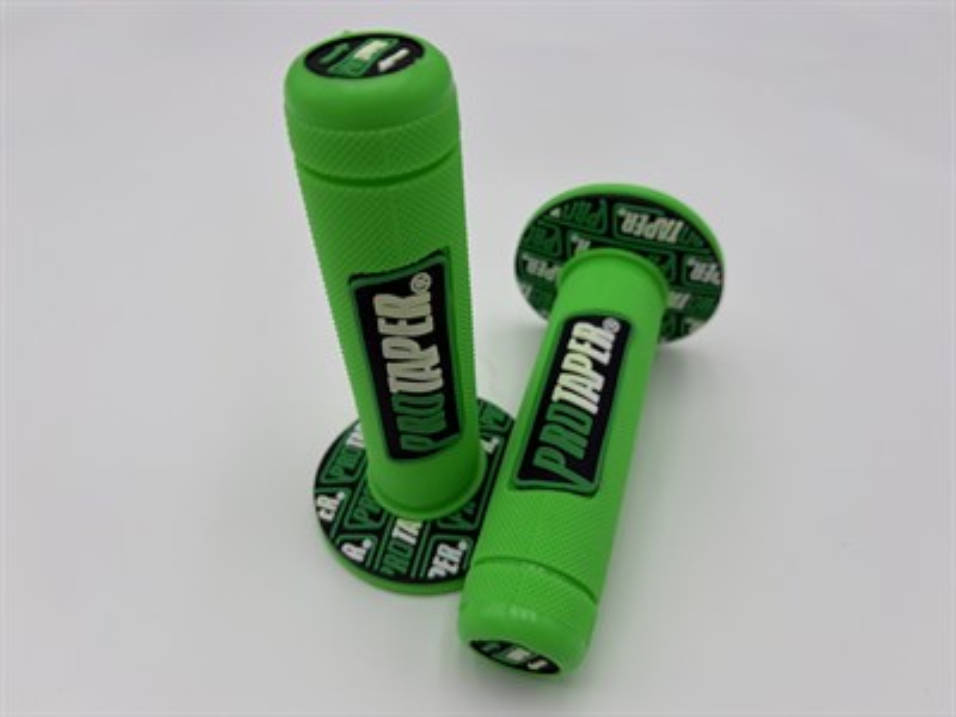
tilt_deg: -43.0
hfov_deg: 67.3
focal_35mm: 26
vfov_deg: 53.1
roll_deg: -1.0
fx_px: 718
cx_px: 478
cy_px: 358
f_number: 1.6
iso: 50
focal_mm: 5.96
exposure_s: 1/1155
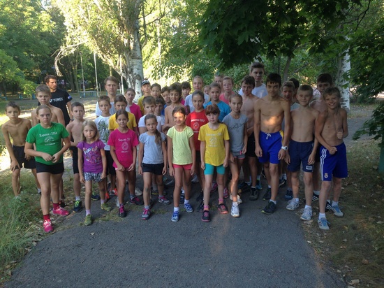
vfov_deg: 42.9
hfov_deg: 55.4
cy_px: 144
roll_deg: +0.2
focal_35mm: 33
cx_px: 192
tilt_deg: -8.7
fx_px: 366
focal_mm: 4.12
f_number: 2.4
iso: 80
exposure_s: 1/120
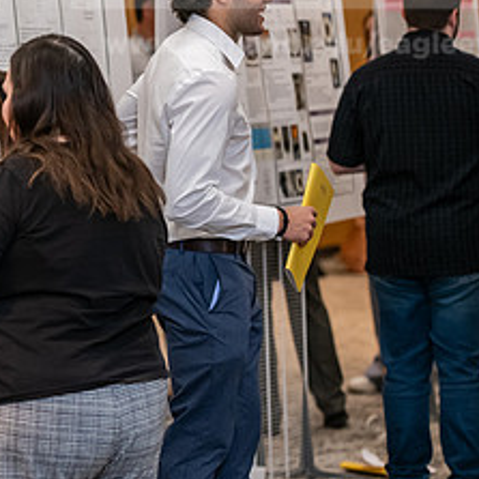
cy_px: 89
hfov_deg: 8.7
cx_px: 6
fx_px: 3115
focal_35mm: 199
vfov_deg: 8.8
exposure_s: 1/200
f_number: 3.2
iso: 1600
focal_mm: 90
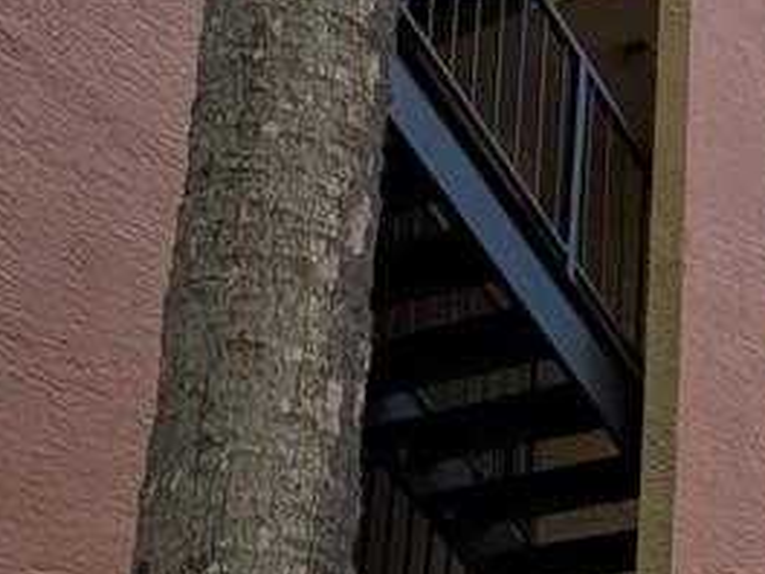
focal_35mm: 85
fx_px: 1878
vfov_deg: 17.2
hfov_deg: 21.2
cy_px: 449
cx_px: 948
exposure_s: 1/2347
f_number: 2.2
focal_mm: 1.83
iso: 49
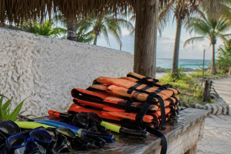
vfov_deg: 15.5
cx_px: 103
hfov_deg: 23.1
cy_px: 106
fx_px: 564
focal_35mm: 88
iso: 320
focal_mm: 64
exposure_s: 1/500
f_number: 5.6
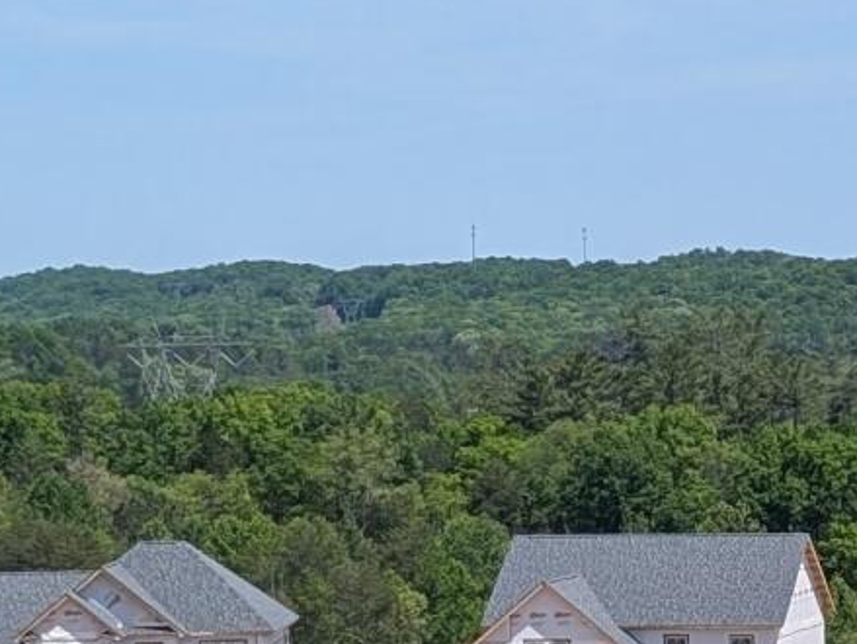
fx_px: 4064
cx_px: 869
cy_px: 398
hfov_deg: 11.9
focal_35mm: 164
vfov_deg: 9.1
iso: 24
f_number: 1.68
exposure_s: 1/1346
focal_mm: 6.9
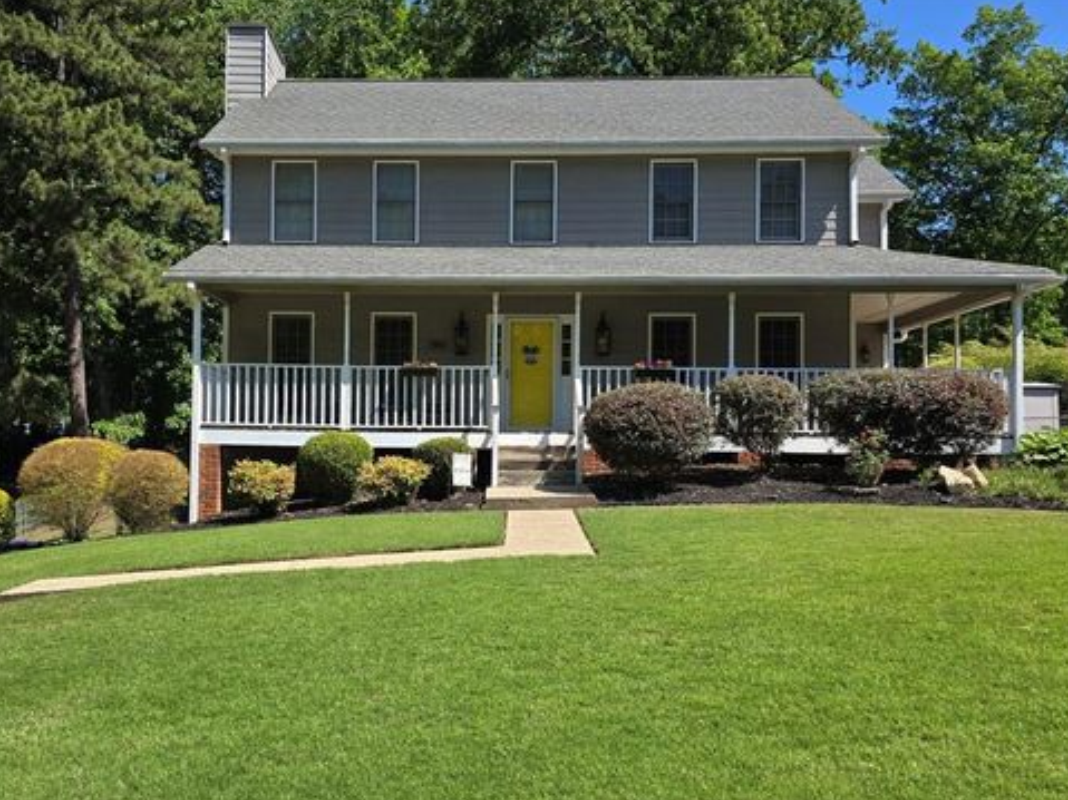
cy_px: 407
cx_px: 548
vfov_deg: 56.8
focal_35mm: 24
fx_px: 740
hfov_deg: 71.6
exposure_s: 1/625
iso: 12
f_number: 1.7
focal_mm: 6.3
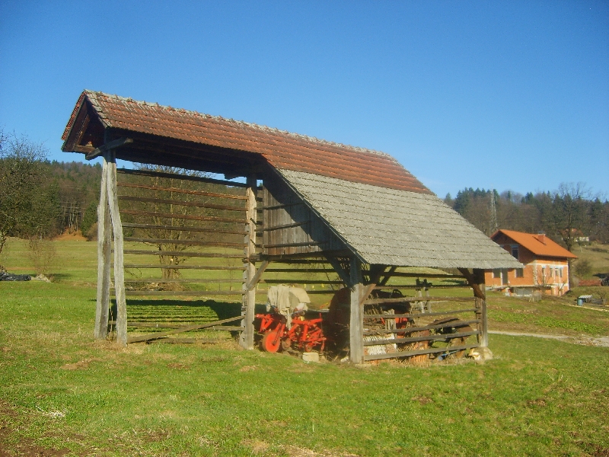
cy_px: 228
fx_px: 616
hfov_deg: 52.6
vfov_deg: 40.7
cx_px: 304
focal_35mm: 35
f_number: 2.8
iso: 50
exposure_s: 1/1000
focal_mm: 5.8
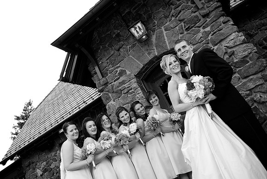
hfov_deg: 64.5
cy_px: 90
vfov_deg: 45.8
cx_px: 134
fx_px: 212
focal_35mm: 28
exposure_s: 1/250
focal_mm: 19
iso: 200
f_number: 2.8
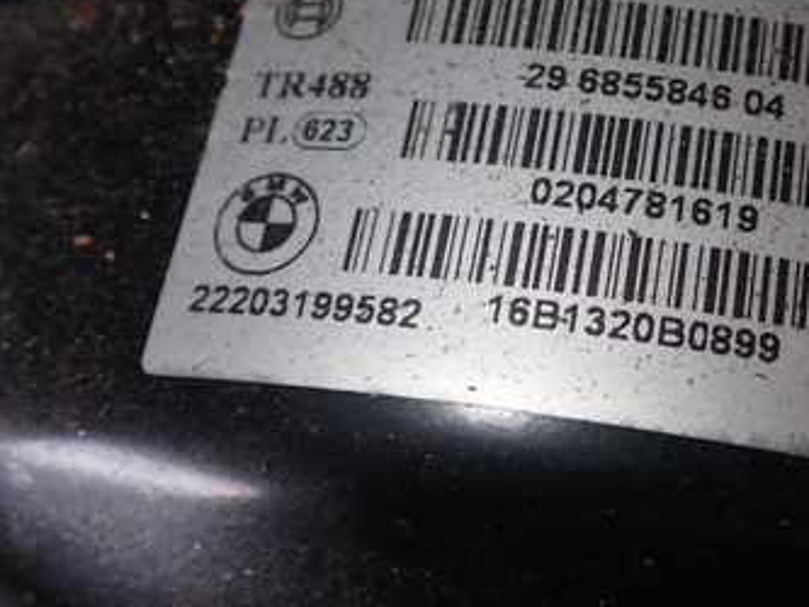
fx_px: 1262
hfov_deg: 34.9
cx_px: 590
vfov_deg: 26.9
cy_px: 202
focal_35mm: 54
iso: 200
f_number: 6.3
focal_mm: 5.4
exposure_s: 1/30
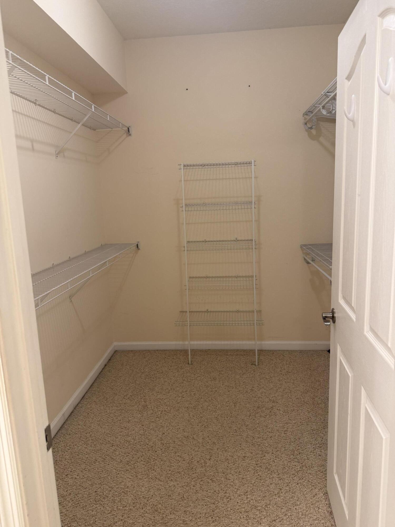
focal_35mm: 24
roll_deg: +2.2
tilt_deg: -7.7
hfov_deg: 56.8
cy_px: 264
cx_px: 198
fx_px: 365
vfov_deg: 71.6
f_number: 1.78
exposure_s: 1/60
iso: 125
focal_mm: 6.76
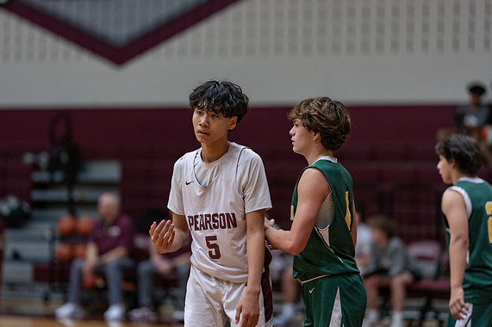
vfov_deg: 9.3
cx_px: 249
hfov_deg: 14.0
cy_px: 170
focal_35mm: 147
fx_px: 2008
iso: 1250
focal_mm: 135
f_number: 1.8
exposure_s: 1/1000
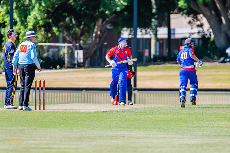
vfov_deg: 2.2
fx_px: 4063
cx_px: 130
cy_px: 79
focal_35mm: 636
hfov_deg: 3.2
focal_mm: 550
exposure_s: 1/2000
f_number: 6.3
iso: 640
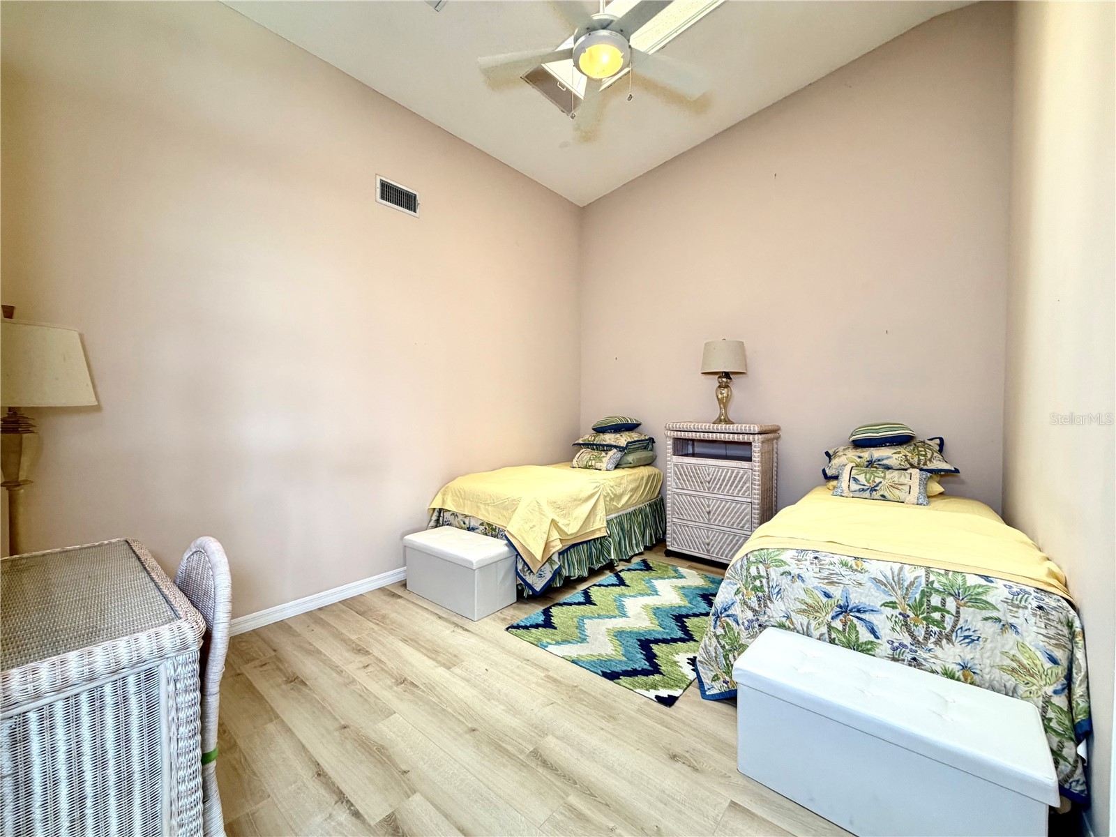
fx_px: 451
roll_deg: -0.2
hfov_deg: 102.1
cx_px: 558
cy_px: 418
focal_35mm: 14
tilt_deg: -2.0
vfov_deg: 85.7
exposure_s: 1/60
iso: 200
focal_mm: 2.22
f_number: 2.2
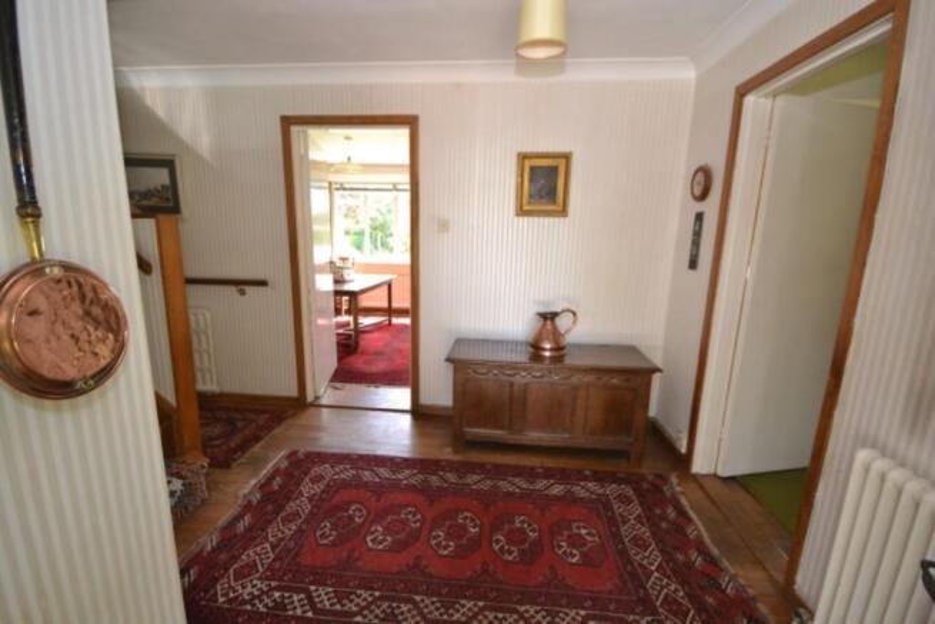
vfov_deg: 77.4
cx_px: 468
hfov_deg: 100.4
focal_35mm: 15
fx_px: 390
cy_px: 312
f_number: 4
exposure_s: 1/60
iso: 400
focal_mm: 10
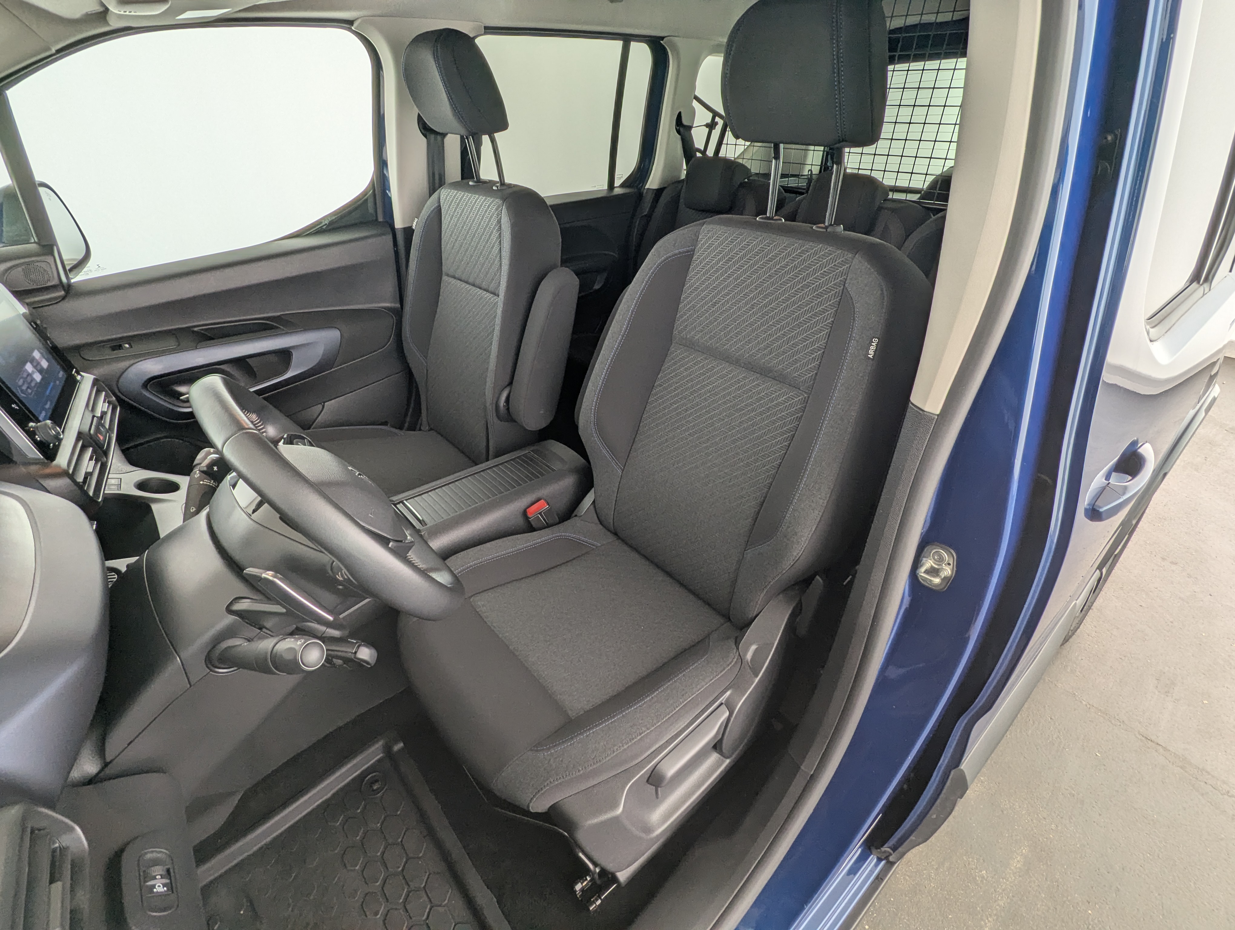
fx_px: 572
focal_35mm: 16
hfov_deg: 94.4
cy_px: 465
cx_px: 618
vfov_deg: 78.2
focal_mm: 2.35
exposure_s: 1/48.1
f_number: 2.2
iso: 35
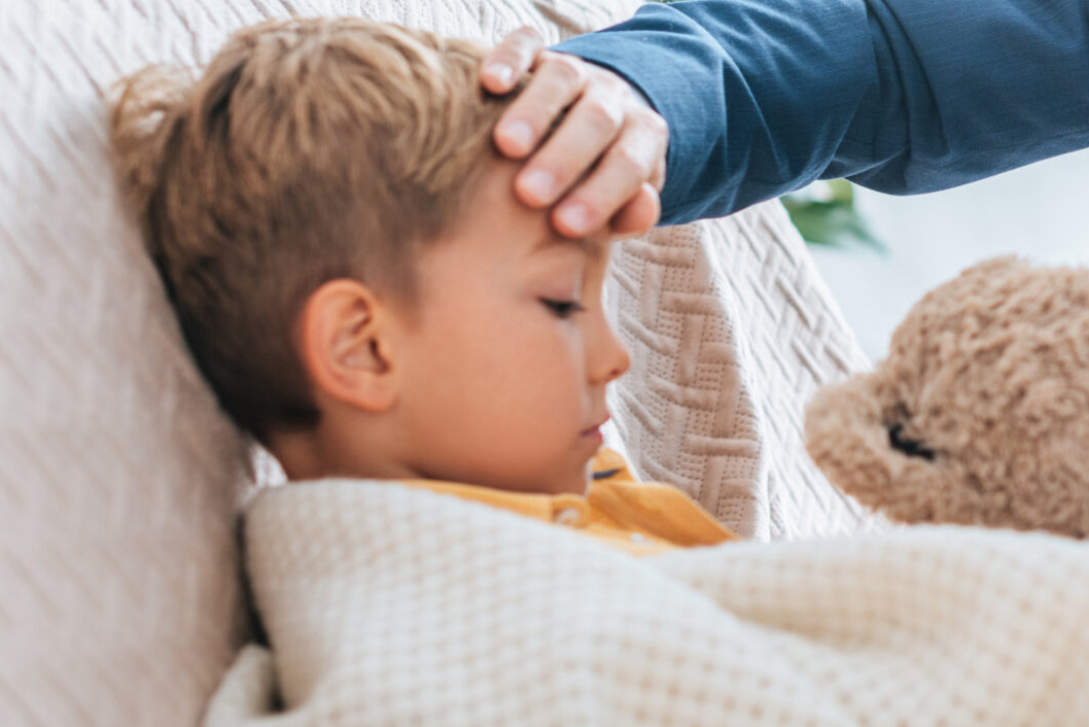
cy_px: 262
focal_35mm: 121
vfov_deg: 11.3
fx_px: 3661
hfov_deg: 16.3
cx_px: 1300
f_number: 3.5
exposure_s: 1/200
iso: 160
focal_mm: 50
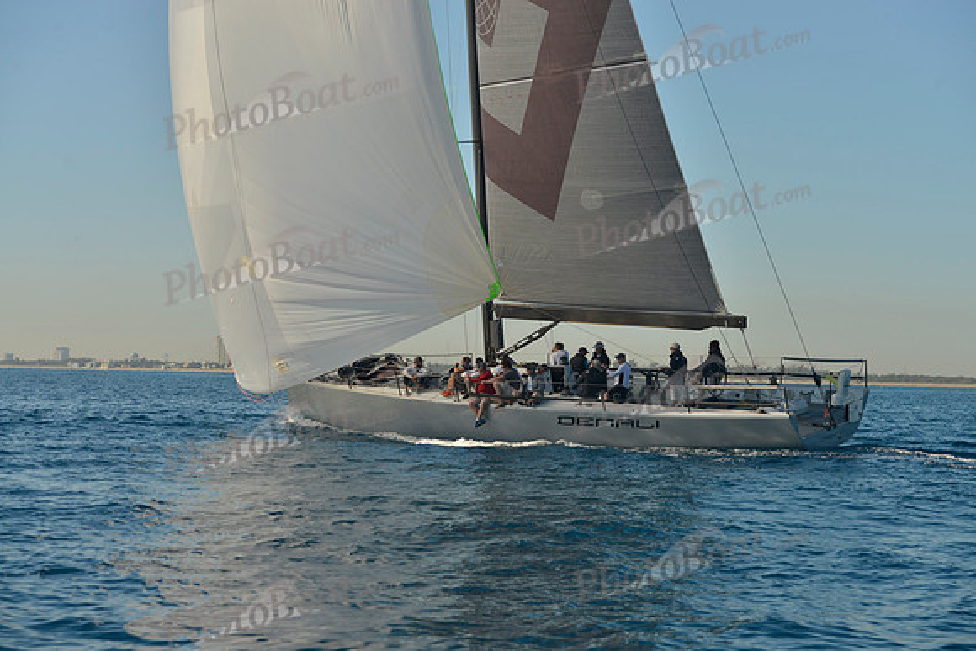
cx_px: 488
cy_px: 326
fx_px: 1898
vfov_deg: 19.5
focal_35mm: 70
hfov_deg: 28.8
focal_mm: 70
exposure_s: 1/800
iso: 200
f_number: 6.3
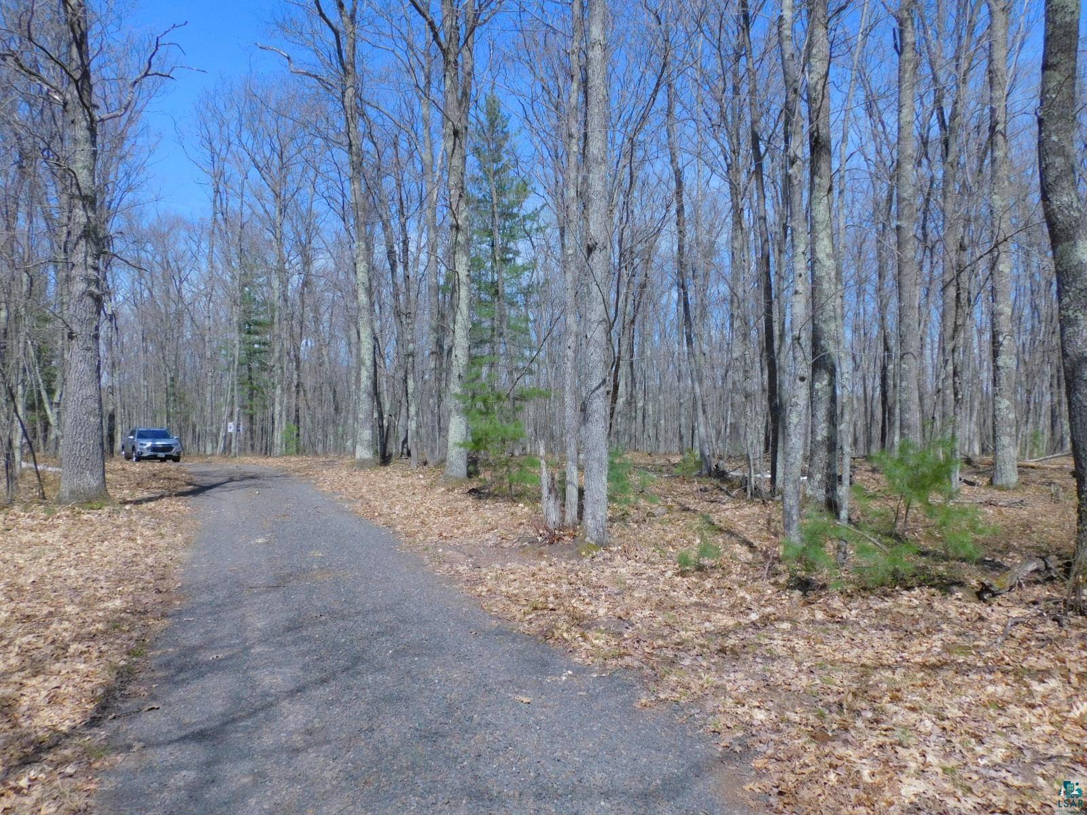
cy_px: 408
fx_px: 754
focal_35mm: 24
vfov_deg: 56.8
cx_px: 544
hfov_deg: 71.6
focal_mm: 4.3
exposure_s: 1/1000
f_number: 3.3
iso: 125
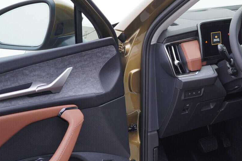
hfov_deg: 30.1
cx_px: 197
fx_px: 437
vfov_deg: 20.9
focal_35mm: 65
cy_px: 77
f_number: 2.8
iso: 125
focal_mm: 24
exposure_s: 1/40
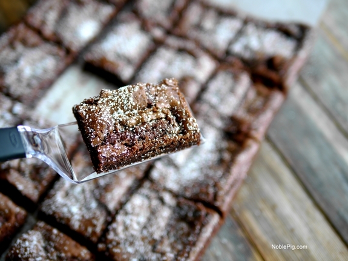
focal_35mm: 50
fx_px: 503
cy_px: 130
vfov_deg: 29.1
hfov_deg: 38.2
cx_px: 174
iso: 100
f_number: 1.6
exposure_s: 1/160
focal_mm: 25
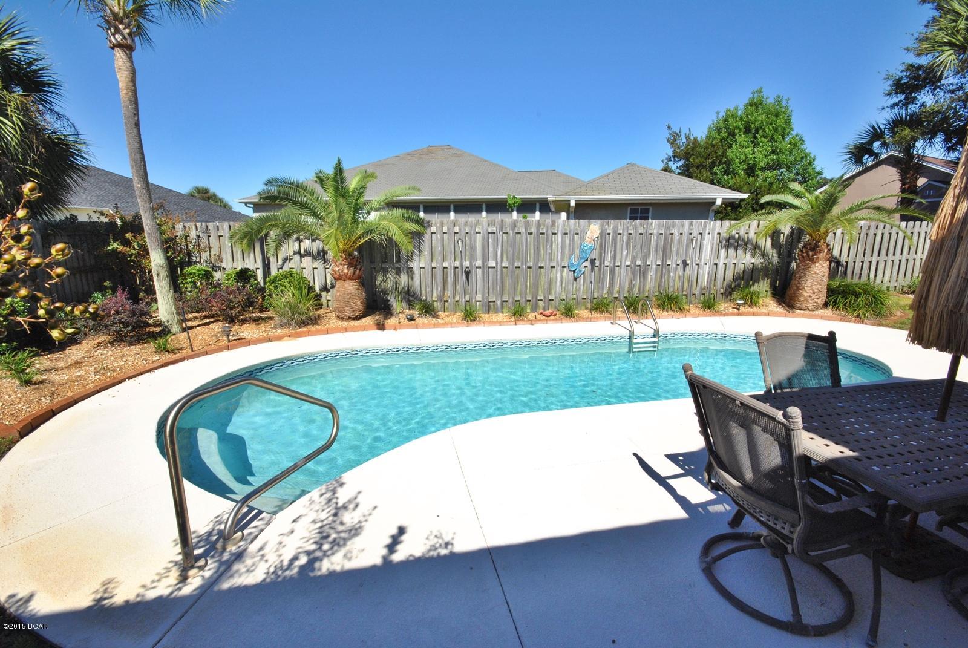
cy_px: 324
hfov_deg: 100.3
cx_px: 484
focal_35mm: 15
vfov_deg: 77.5
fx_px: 404
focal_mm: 10
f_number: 16
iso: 400
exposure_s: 1/200
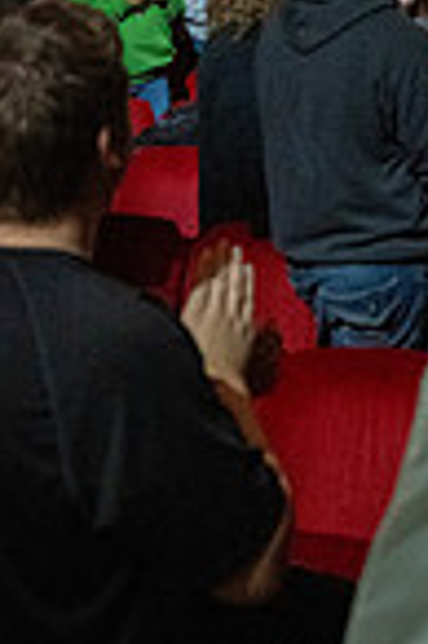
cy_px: -176
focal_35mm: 77
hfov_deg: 17.1
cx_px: 472
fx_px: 1376
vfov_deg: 23.5
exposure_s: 1/500
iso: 12800
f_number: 2.8
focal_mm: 25
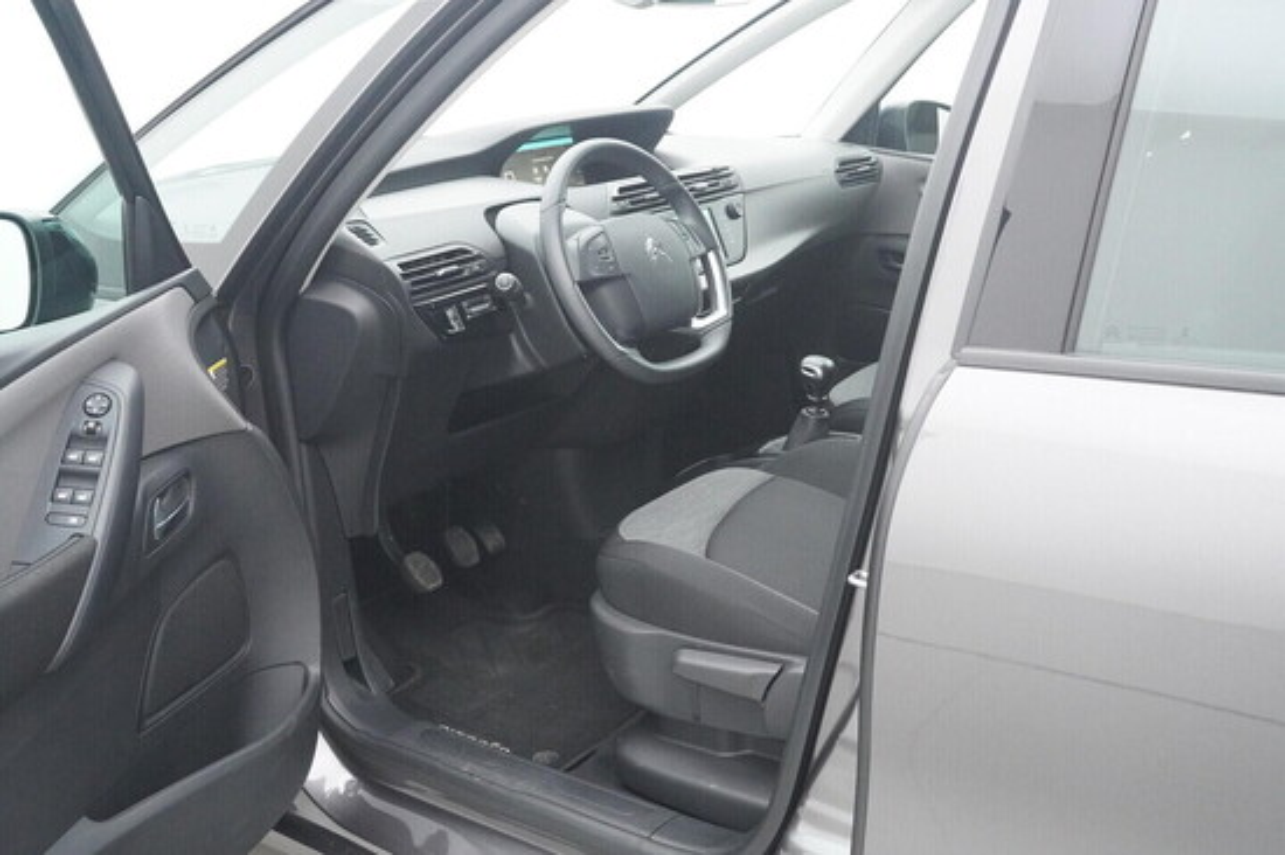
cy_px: 428
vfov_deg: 36.8
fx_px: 1284
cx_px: 642
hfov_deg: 53.2
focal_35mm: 36
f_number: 6.3
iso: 6400
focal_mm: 24
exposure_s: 1/250
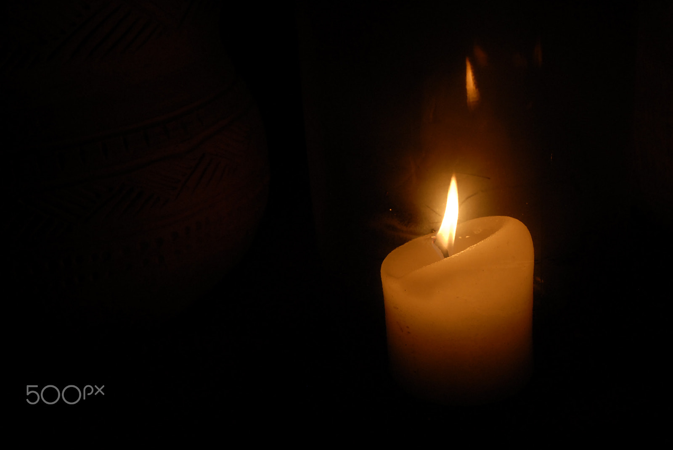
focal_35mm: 52
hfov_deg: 37.8
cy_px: 225
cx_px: 336
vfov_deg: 25.8
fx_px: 983
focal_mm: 35
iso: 400
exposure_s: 1/45
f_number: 7.1
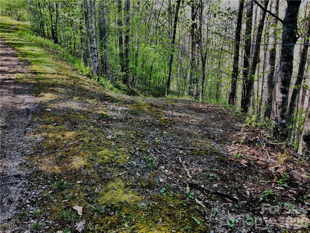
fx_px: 260
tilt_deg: -10.7
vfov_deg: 48.2
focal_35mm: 29
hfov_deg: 61.7
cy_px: 116
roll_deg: +0.6
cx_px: 155
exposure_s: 1/120
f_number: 2.2
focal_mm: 4.15
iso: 32
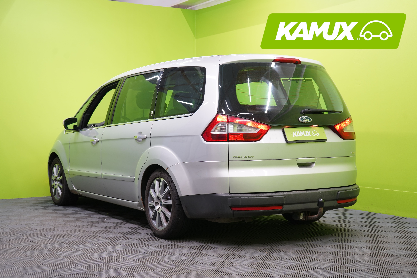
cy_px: 139
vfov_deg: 27.0
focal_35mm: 50
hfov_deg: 39.6
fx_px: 579
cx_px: 208
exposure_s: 1/30
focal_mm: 50
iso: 500
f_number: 5
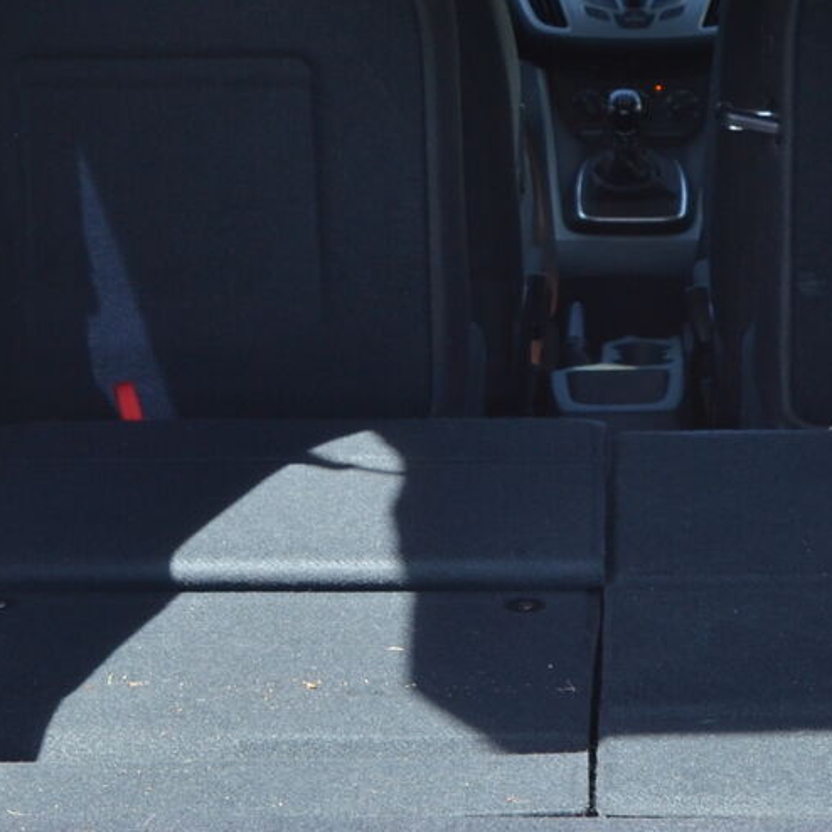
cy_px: 254
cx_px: 559
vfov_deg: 17.5
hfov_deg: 17.5
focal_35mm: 99
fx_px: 2692
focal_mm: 20
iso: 100
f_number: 5.6
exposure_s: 1/125
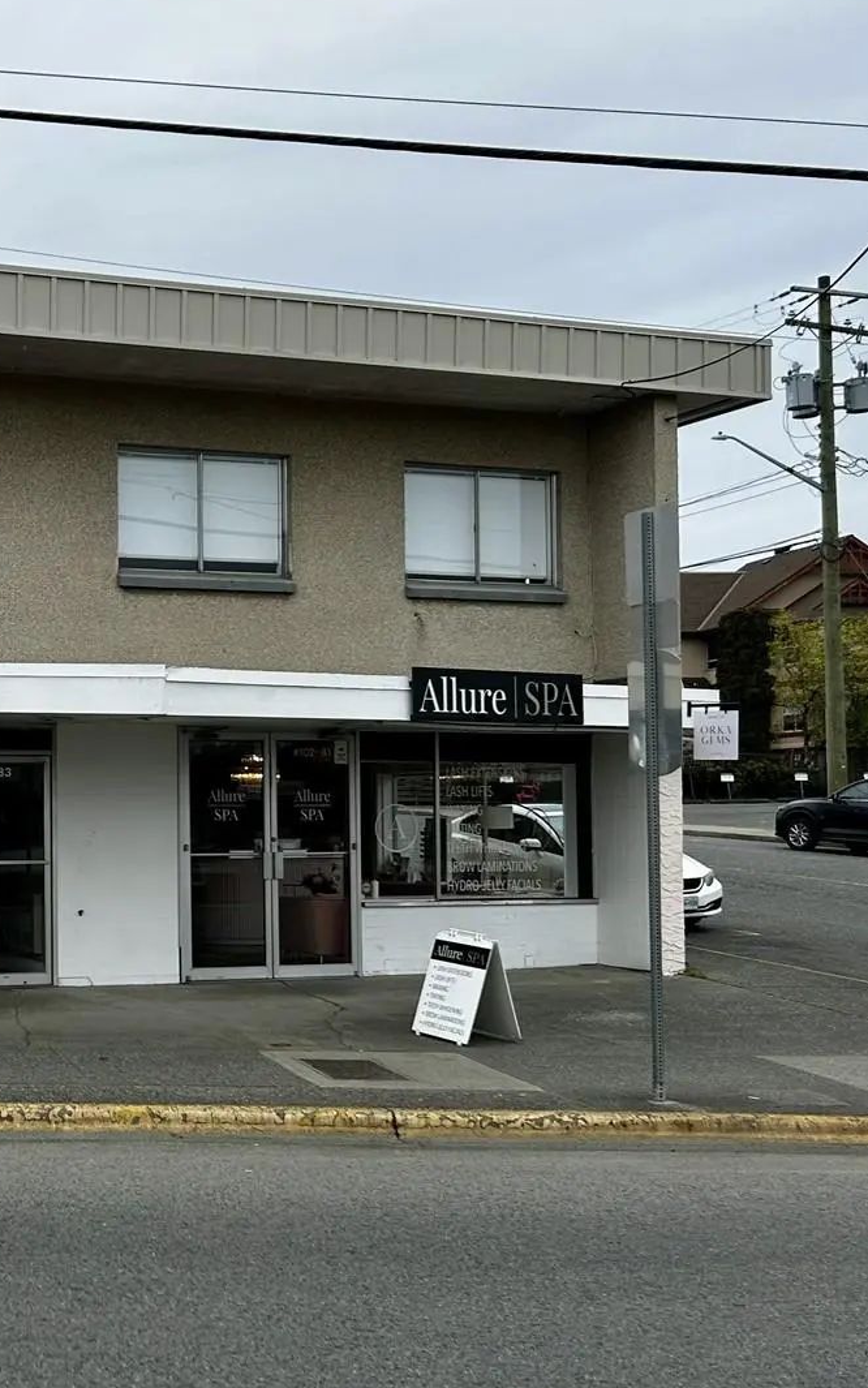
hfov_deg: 27.4
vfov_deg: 46.2
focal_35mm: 43
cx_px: -82
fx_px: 1627
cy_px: 742
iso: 50
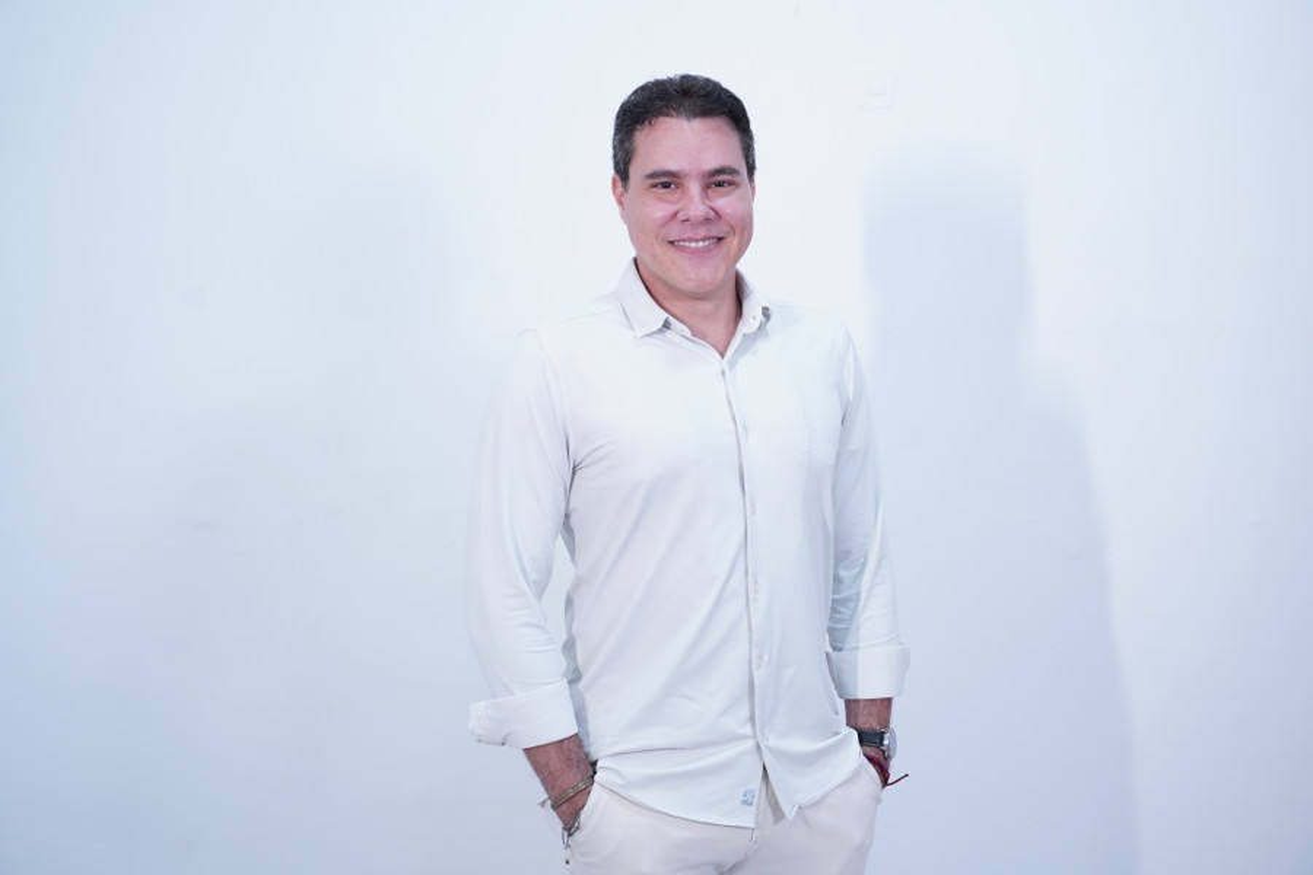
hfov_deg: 41.9
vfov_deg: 28.6
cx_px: 656
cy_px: 438
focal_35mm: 47
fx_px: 1714
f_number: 4.5
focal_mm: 47
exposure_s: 1/125
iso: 1250
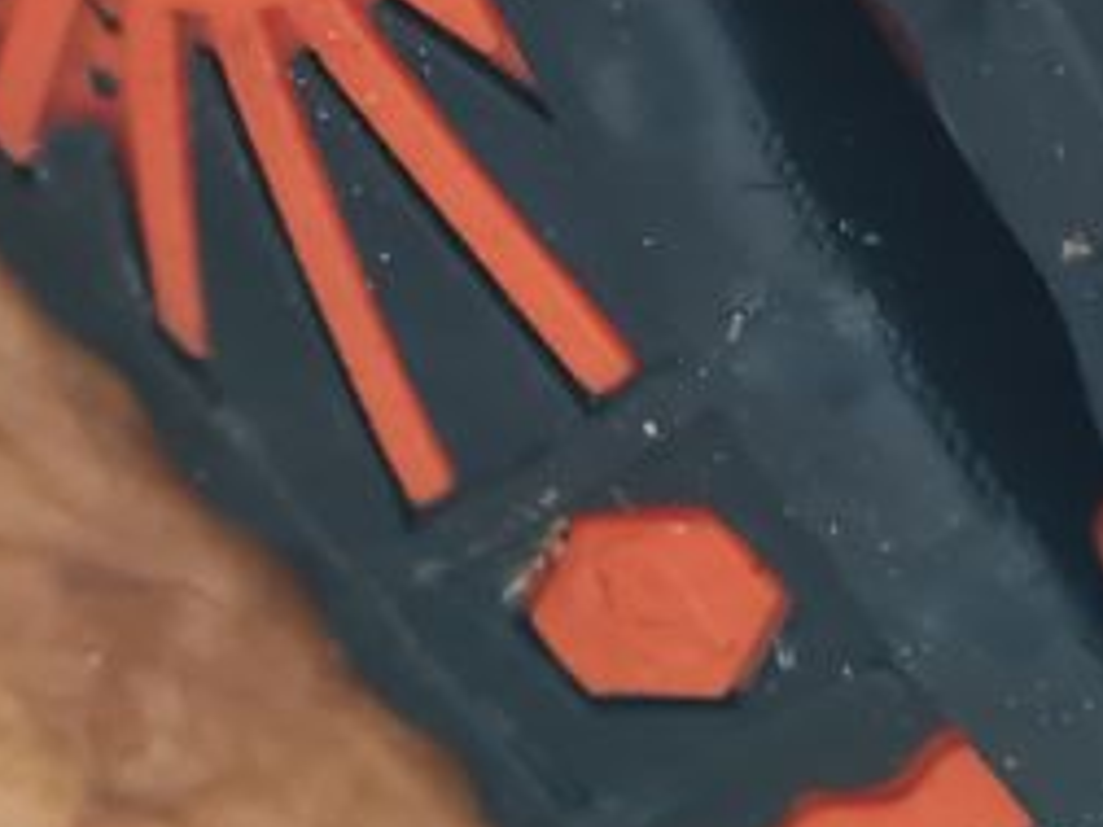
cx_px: 731
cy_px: -31
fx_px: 3282
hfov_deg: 19.0
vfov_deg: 14.1
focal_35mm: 103
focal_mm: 5.4
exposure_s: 1/50
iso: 800
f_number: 1.8
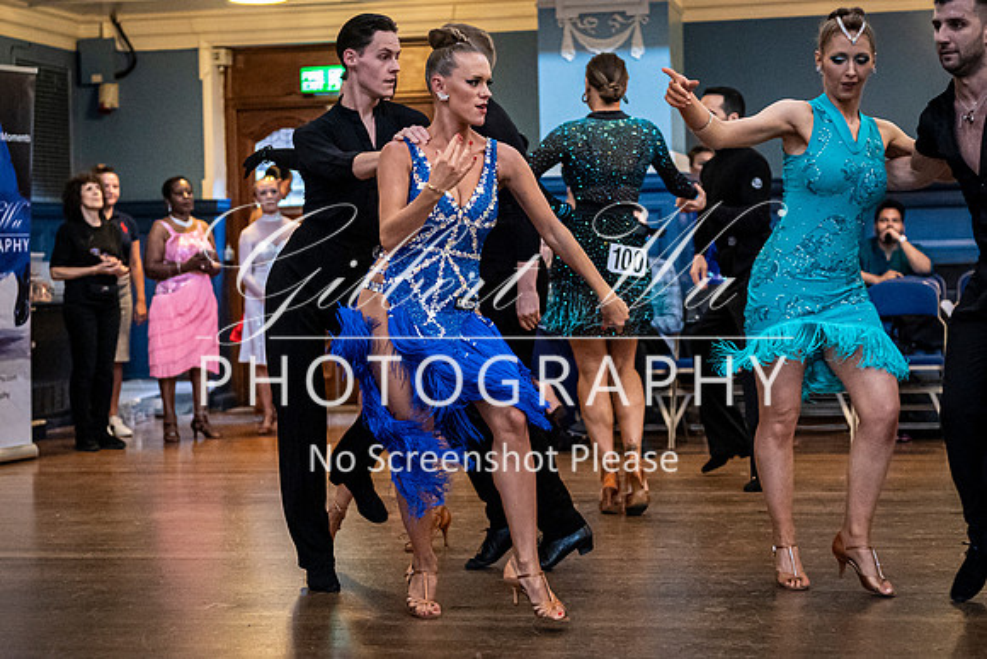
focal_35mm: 74
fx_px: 2016
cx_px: 473
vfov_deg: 18.5
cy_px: 288
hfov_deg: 27.5
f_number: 2.2
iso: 6400
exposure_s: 1/500
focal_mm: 51
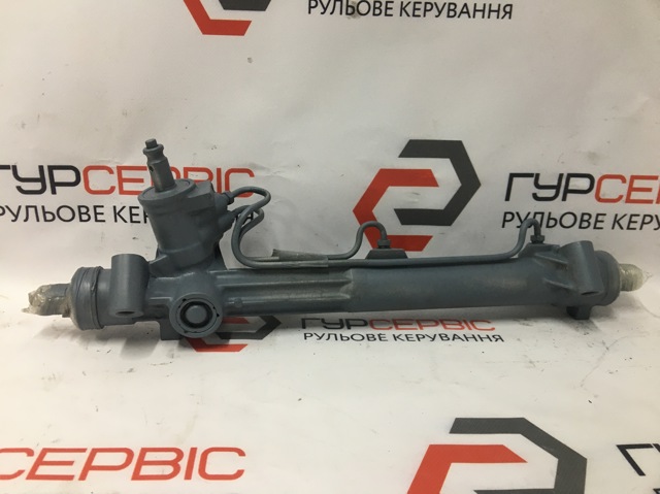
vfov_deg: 48.2
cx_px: 330
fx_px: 553
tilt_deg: -21.5
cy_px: 247
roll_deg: -1.7
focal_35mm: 29
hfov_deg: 61.7
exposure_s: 1/33
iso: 100
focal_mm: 4.15
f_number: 2.2
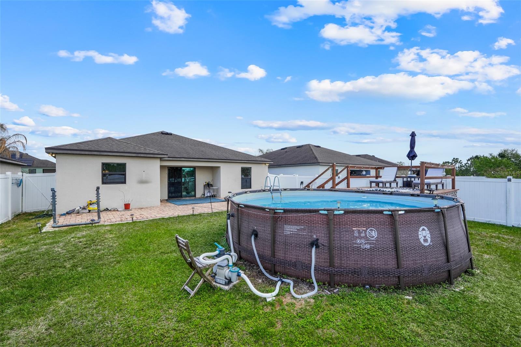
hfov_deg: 96.7
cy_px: 174
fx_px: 231
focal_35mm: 16
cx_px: 260
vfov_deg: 73.7
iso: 250
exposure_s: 1/125
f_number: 9
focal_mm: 16
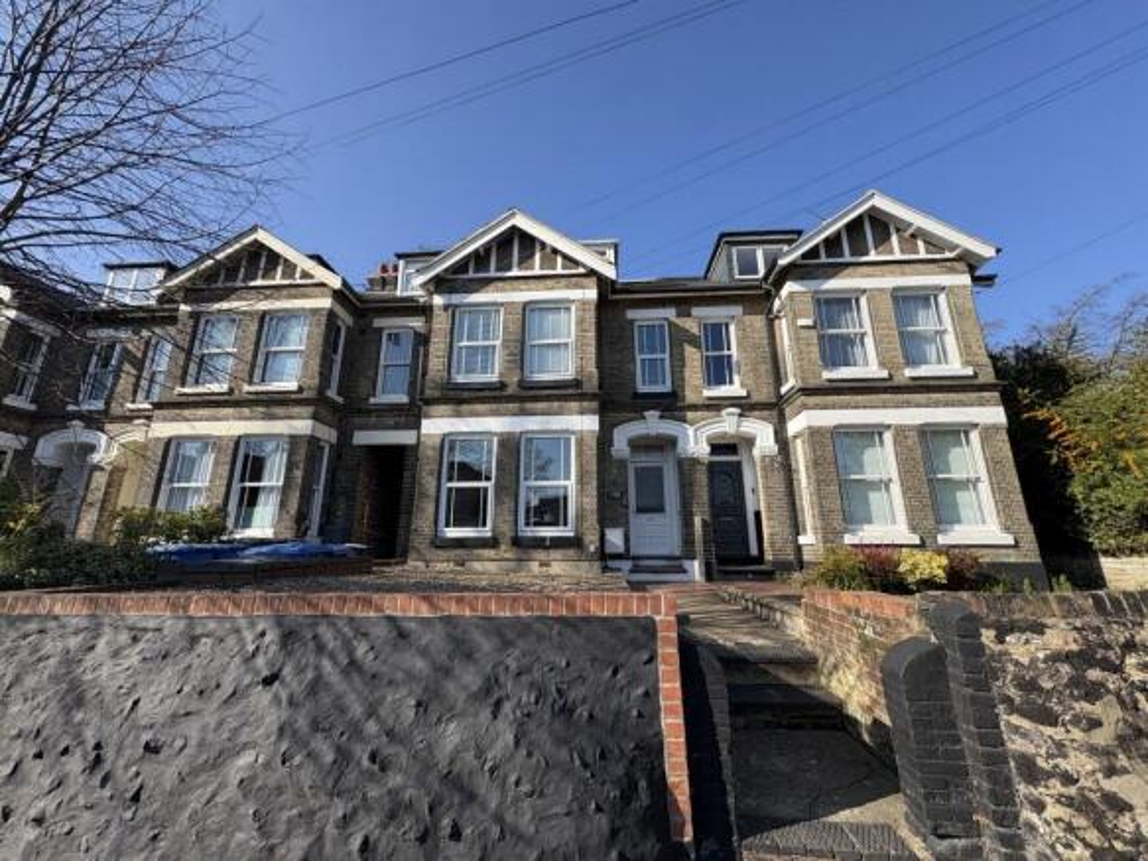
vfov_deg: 85.7
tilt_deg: +14.7
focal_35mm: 14
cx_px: 574
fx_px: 464
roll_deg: +0.4
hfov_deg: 102.1
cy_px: 430
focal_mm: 2.22
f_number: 2.2
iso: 50
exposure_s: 1/993
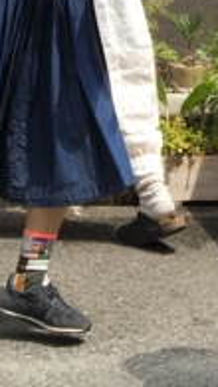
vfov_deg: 11.1
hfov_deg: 7.2
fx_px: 1702
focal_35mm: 166
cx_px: 301
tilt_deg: +8.0
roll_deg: -0.4
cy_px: -502
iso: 25
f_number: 2.2
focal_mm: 4.15
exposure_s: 1/549
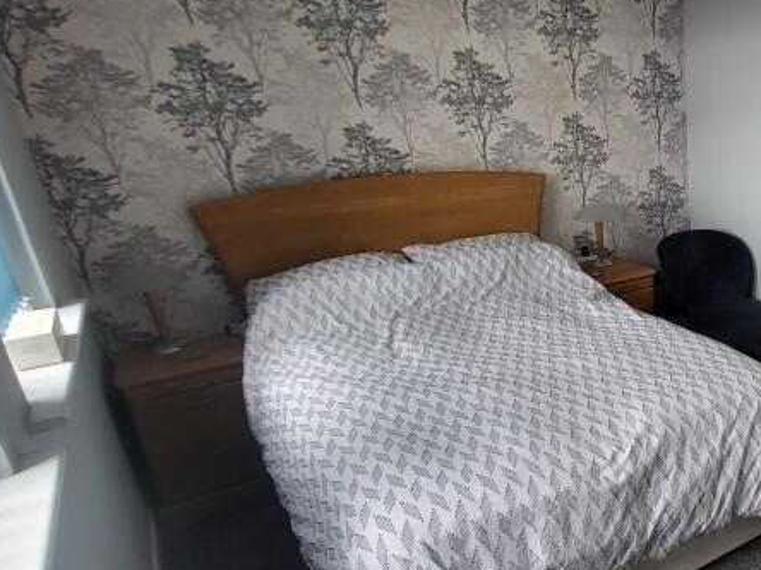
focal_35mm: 30
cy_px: 330
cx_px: 722
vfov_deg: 46.6
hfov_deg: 51.0
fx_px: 660
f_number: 2.2
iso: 125
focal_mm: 1.74
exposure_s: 1/50
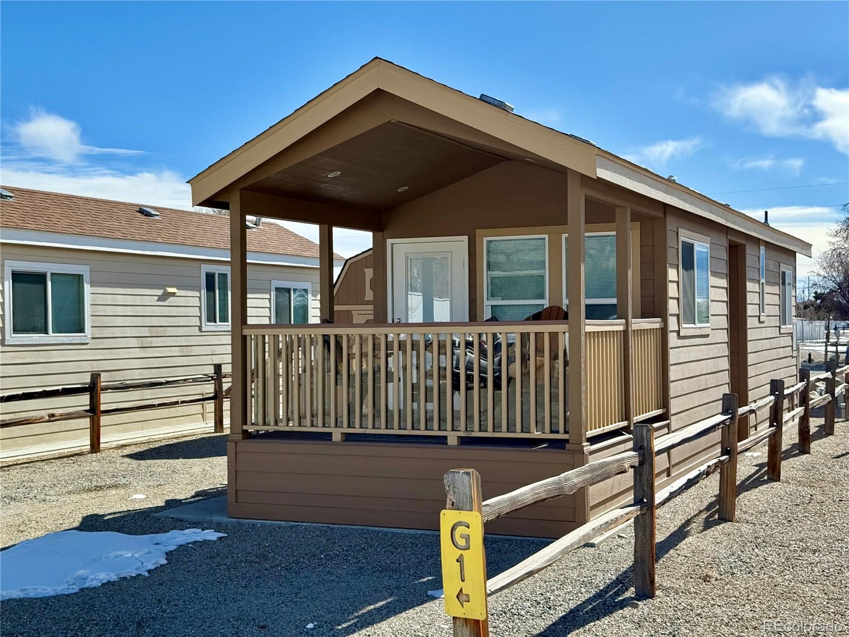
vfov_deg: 30.3
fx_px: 1177
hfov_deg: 39.7
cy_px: 318
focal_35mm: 48
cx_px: 424
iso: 100
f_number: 1.78
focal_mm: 6.76
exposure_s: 1/5587
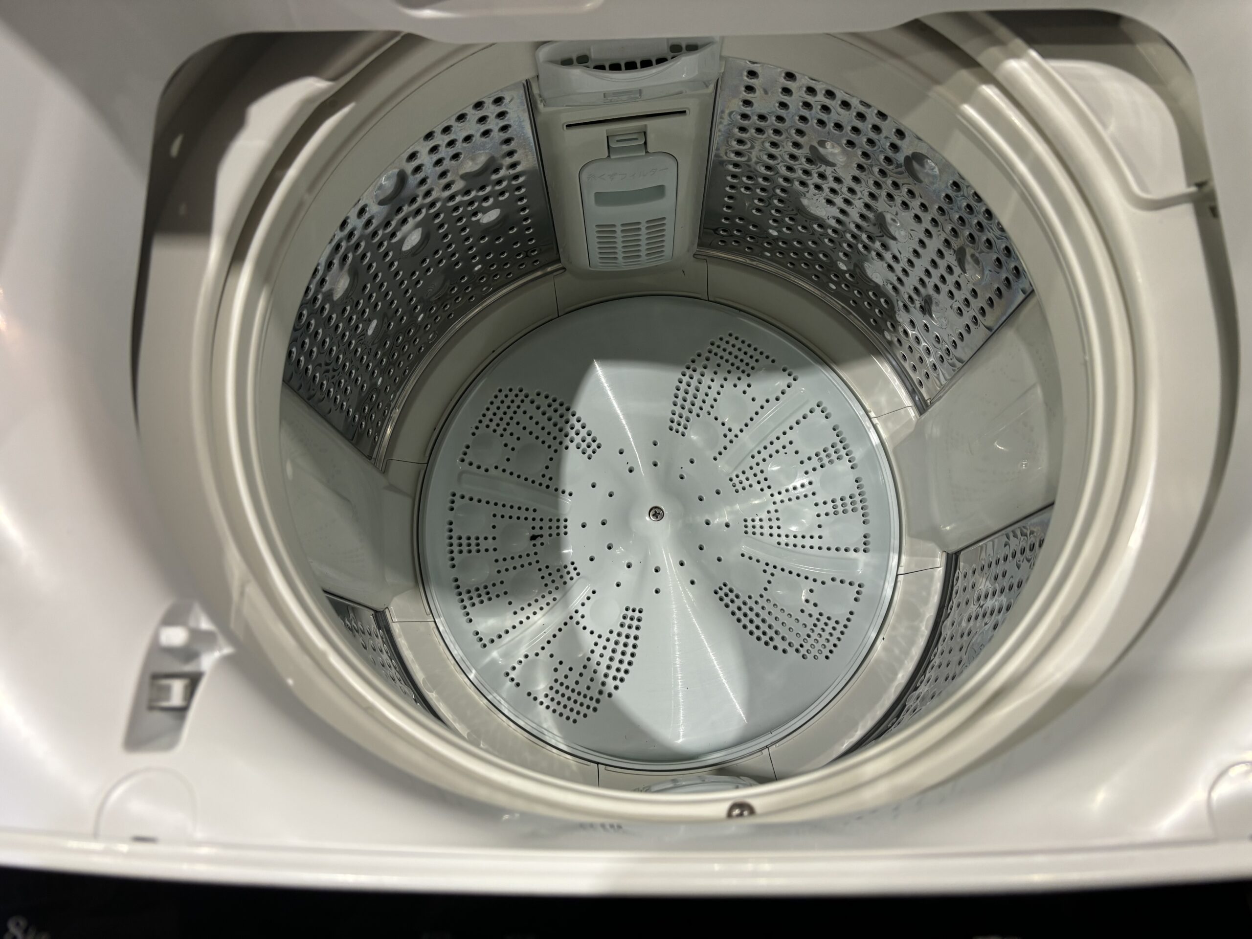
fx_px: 940
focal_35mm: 26
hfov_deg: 67.3
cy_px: 470
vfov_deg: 53.1
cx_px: 626
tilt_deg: -74.9
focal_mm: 5.96
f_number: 1.6
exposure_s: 1/50
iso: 80
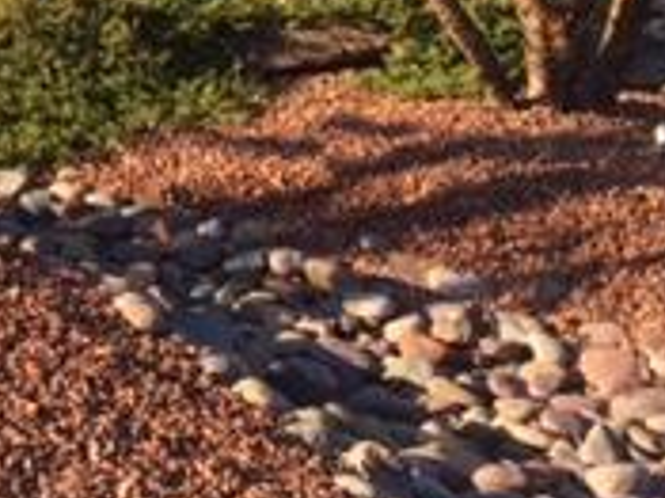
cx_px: -266
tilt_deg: +1.9
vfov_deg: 13.4
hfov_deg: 17.1
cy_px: -179
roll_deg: -1.9
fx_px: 2035
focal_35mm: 106
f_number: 2.2
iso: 32
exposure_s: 1/719
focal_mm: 4.15
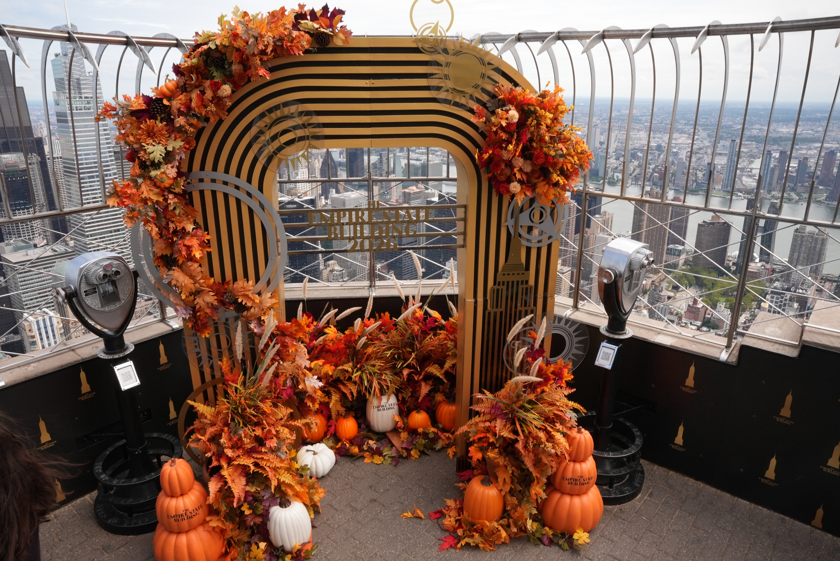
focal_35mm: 24
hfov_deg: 73.7
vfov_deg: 53.2
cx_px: 420
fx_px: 560
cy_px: 280
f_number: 22
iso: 1250
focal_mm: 24
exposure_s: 1/200
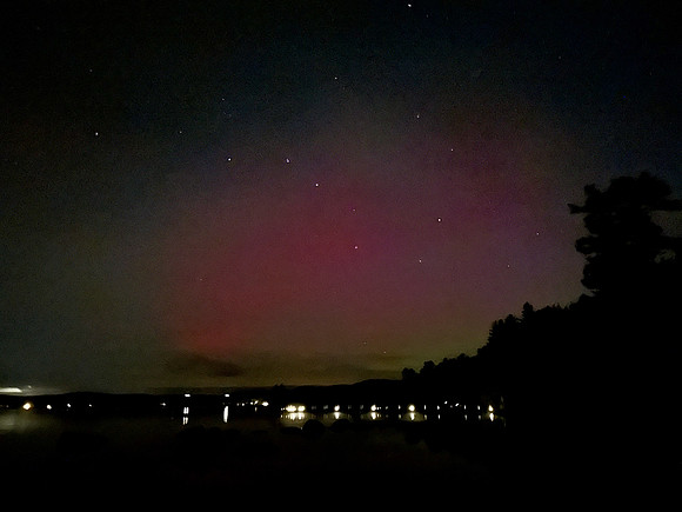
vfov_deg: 56.8
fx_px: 473
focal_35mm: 24
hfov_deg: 71.6
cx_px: 341
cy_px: 256
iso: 12500
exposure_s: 1
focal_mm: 6.86
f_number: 1.78
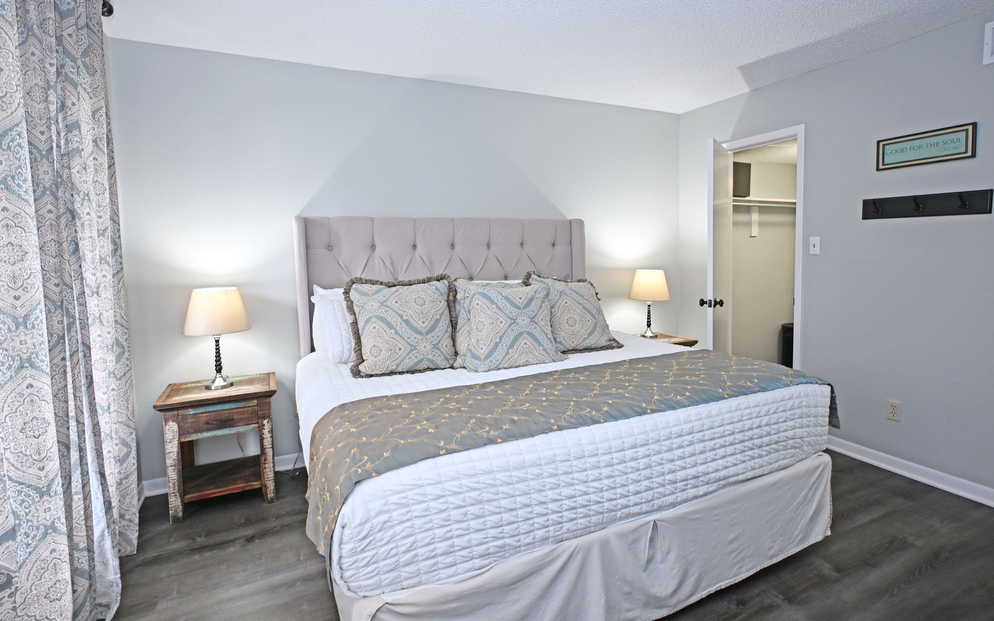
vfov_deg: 62.1
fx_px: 515
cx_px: 514
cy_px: 287
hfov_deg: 88.0
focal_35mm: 19
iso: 250
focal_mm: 12
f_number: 3.5
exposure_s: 1/20
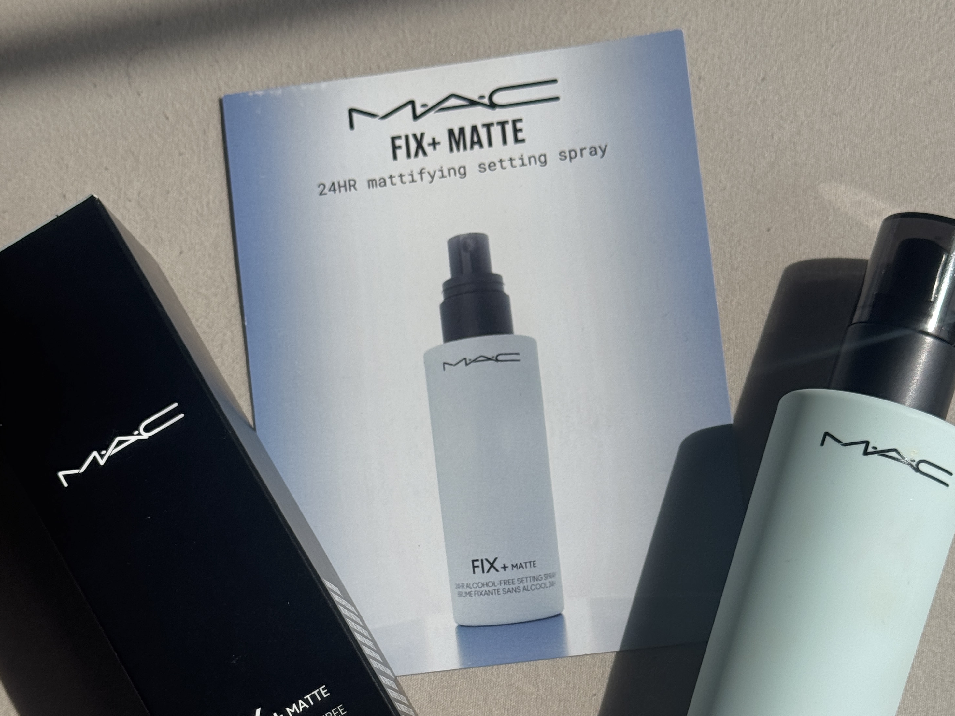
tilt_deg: -80.2
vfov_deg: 22.0
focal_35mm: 66
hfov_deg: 29.4
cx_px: 470
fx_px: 1821
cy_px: 564
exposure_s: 1/9009
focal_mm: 6.8
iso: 80
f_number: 1.8
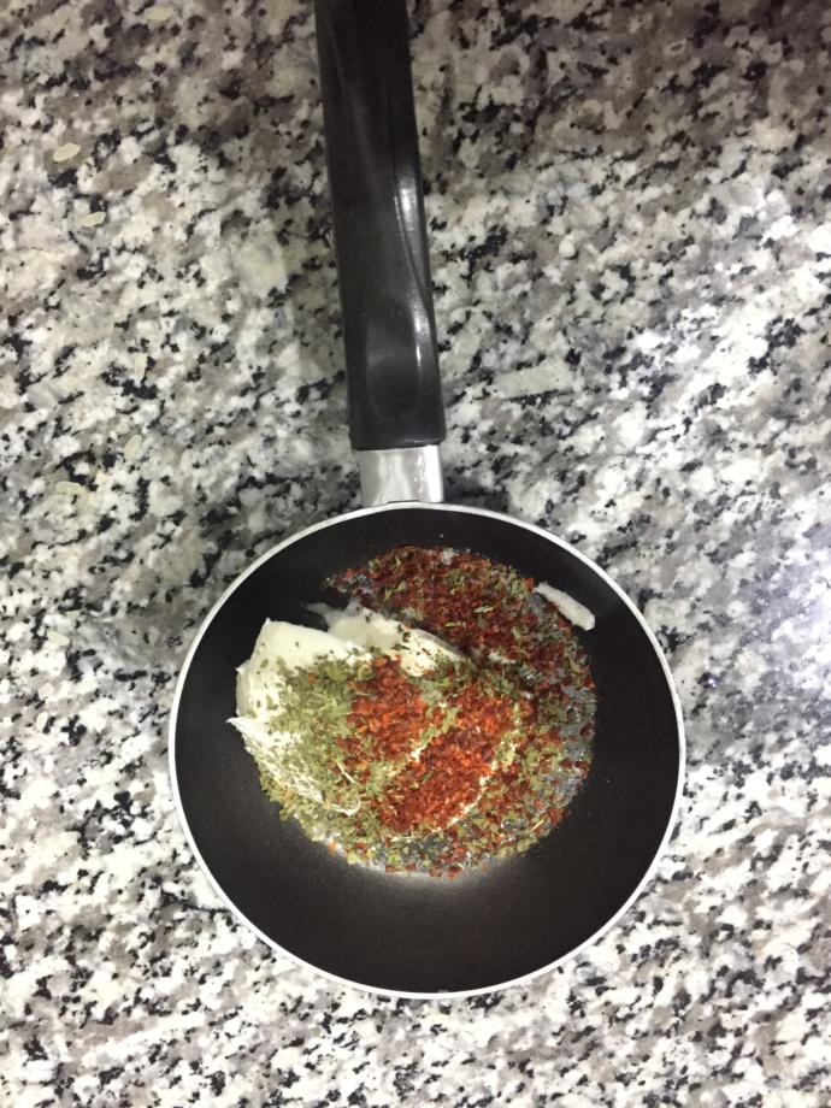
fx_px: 928
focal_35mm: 29
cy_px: 554
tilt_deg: -80.6
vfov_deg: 61.7
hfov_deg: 48.2
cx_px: 416
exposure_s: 1/17
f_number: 2.2
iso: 400
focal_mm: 4.15
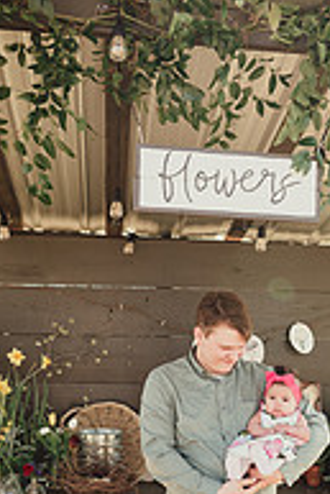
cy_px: 410
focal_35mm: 56
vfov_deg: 34.3
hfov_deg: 24.1
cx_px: 212
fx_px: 769
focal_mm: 24
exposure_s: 1/320
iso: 100
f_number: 2.8
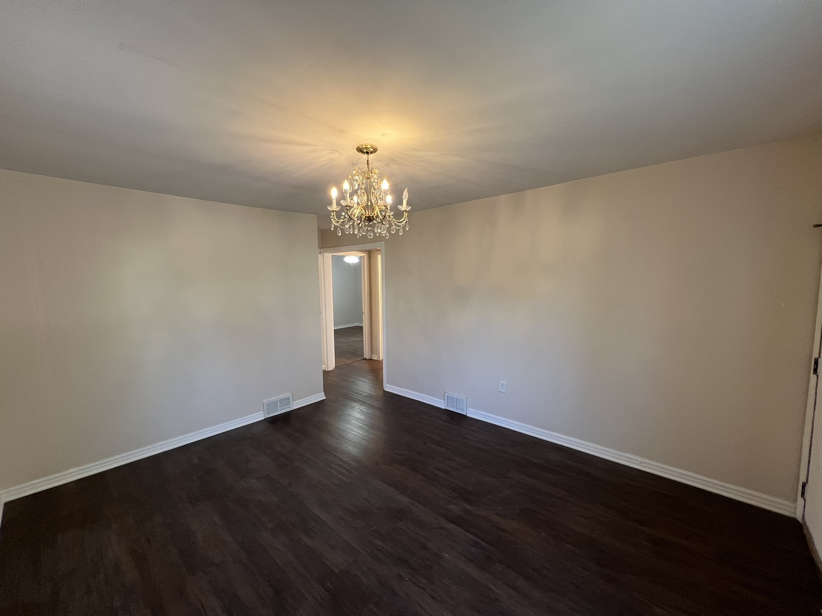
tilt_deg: -5.4
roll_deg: +1.0
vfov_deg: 89.9
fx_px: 309
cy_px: 308
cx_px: 411
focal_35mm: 13
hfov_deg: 106.2
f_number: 1.8
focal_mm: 1.57
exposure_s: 1/60
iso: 160
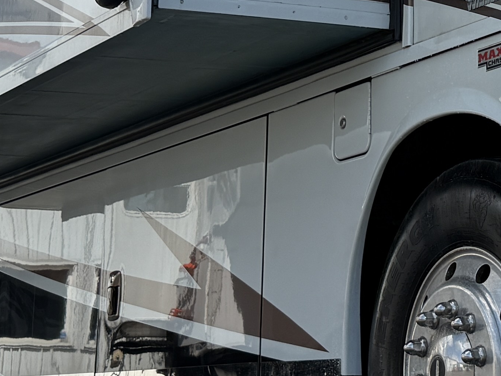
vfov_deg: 14.2
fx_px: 1462
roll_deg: +2.7
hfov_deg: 18.4
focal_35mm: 101
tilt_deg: +16.7
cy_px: -85
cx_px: 602
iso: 100
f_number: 1.78
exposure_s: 1/4405
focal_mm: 6.76
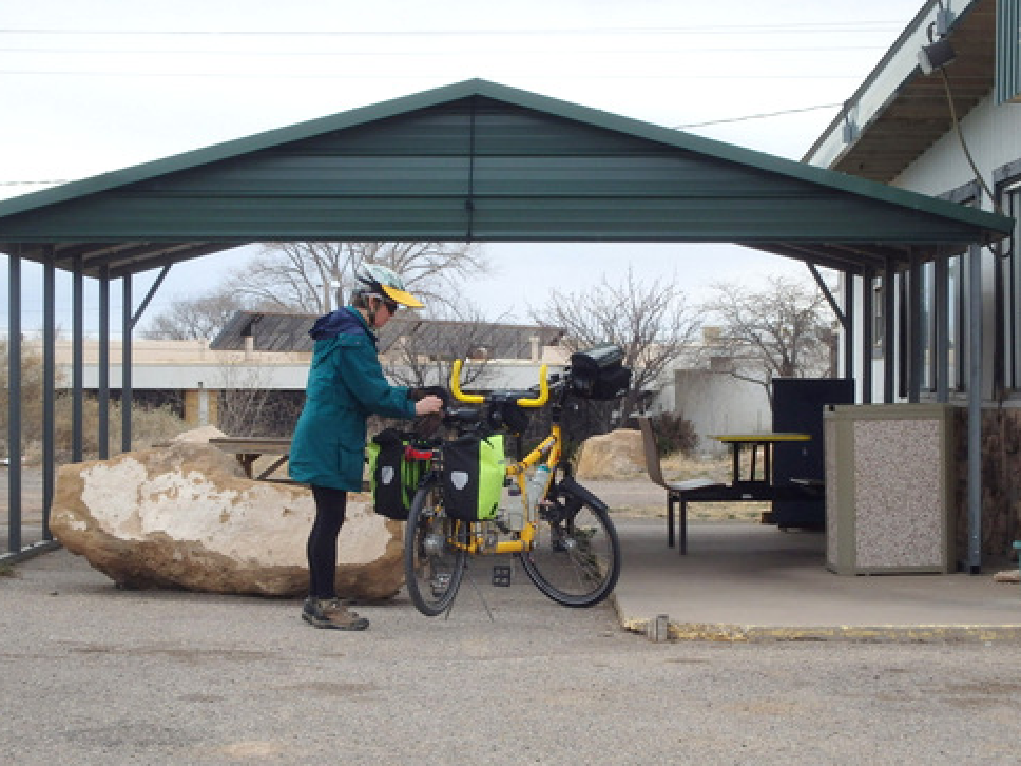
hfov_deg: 21.1
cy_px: 394
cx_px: 515
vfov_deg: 15.9
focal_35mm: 93
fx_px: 2743
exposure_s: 1/640
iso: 125
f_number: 4.6
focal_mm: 16.1
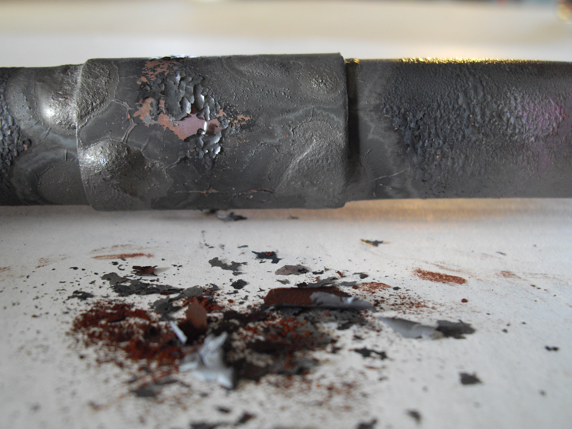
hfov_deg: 41.2
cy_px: 256
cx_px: 294
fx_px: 760
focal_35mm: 46
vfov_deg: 31.4
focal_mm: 7.9
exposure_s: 1/50
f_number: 2.8
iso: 200
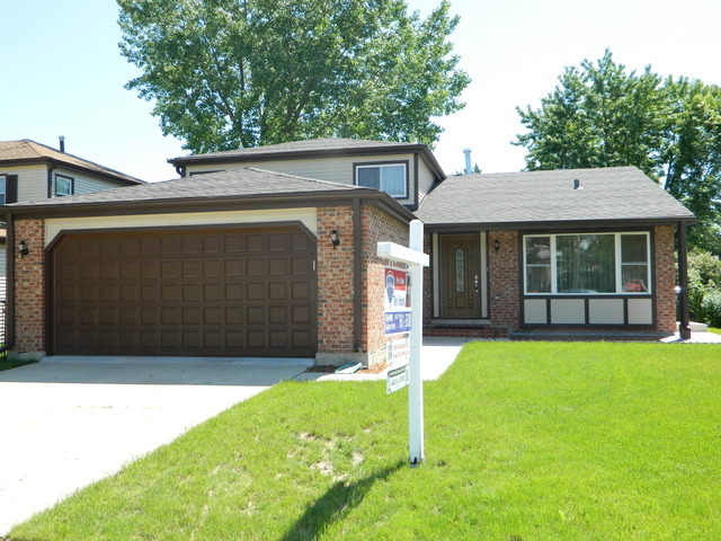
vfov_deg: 45.4
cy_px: 270
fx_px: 646
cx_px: 360
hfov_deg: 58.4
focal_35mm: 31
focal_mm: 5.6
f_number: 3.2
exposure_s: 1/500
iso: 110
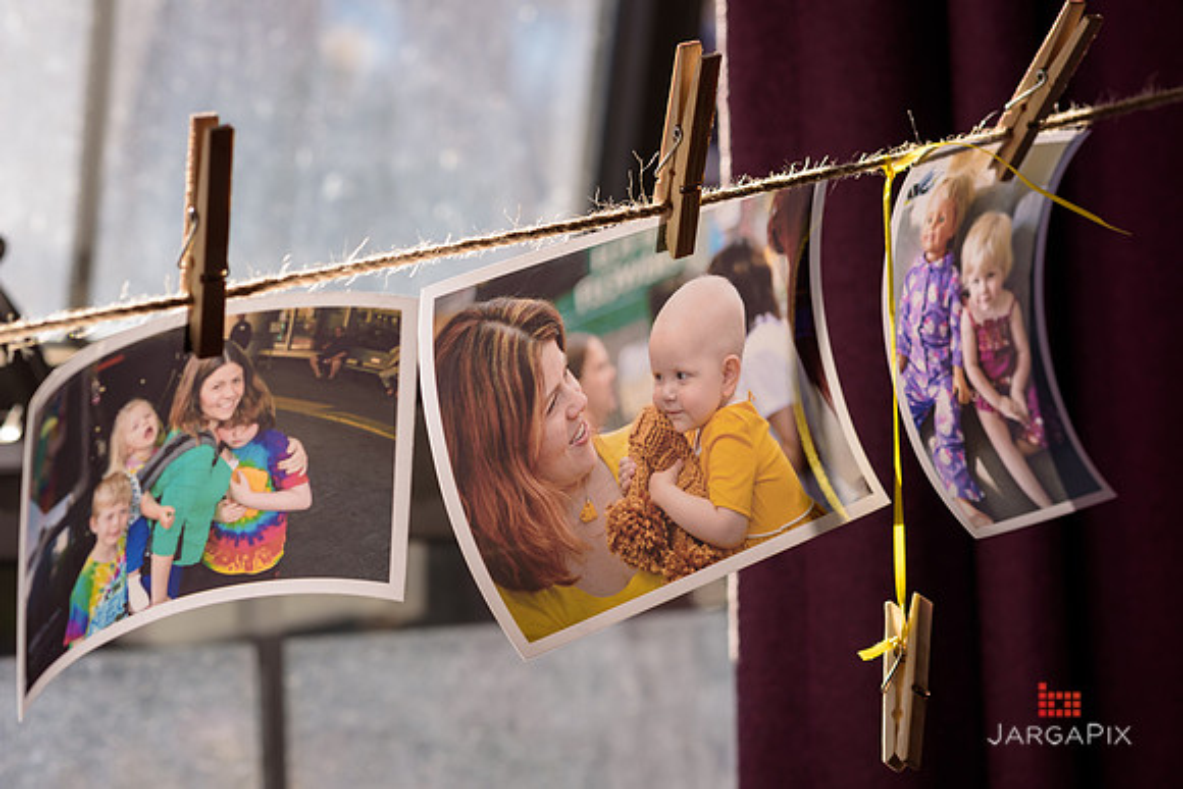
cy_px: 394
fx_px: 2794
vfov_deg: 16.1
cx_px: 592
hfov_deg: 23.9
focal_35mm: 85
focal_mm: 85
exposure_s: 1/160
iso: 125
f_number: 6.3
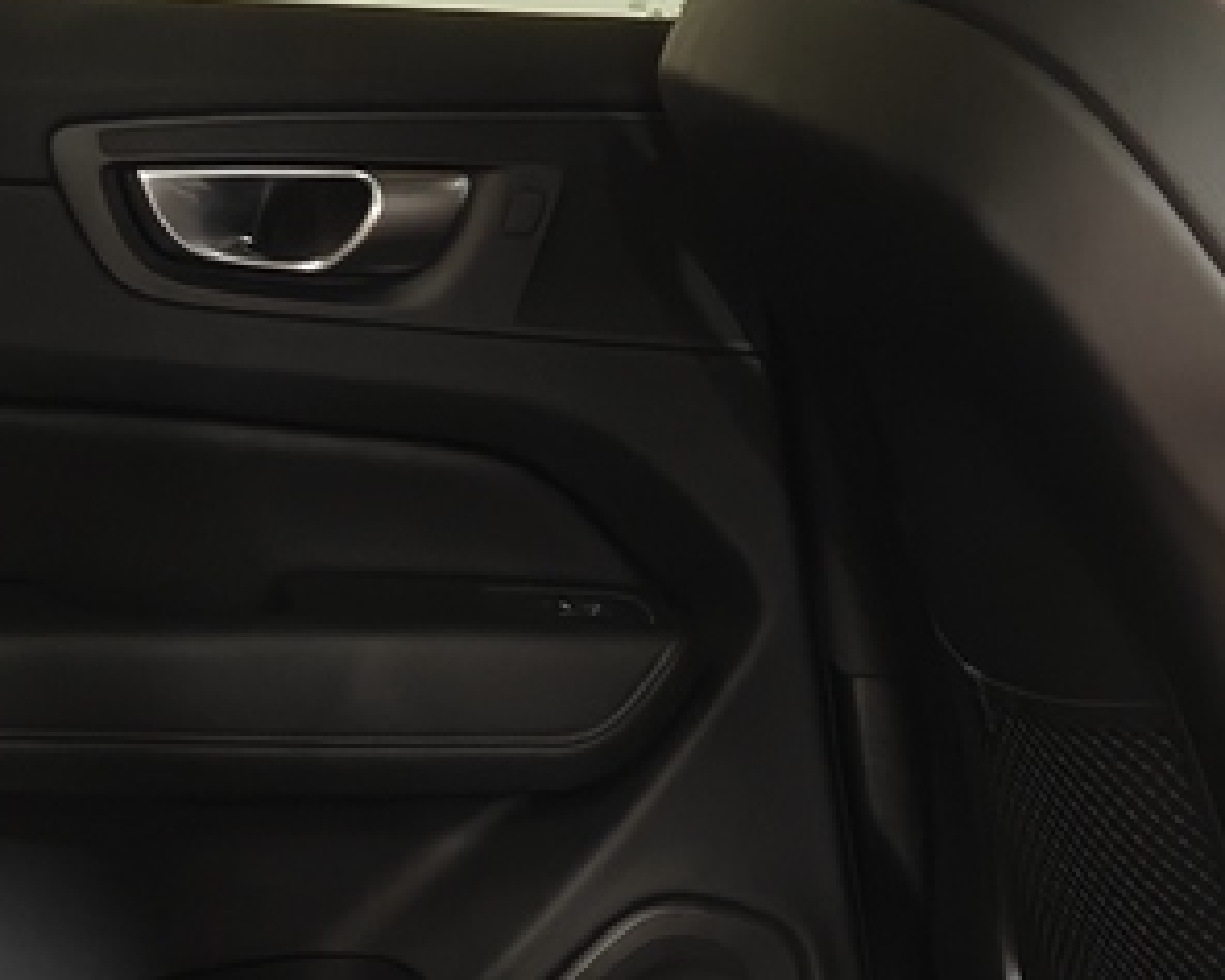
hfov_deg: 16.6
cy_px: 1145
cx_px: 1084
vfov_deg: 13.2
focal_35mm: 114
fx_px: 4134
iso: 160
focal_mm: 5.59
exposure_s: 1/29
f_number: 1.8
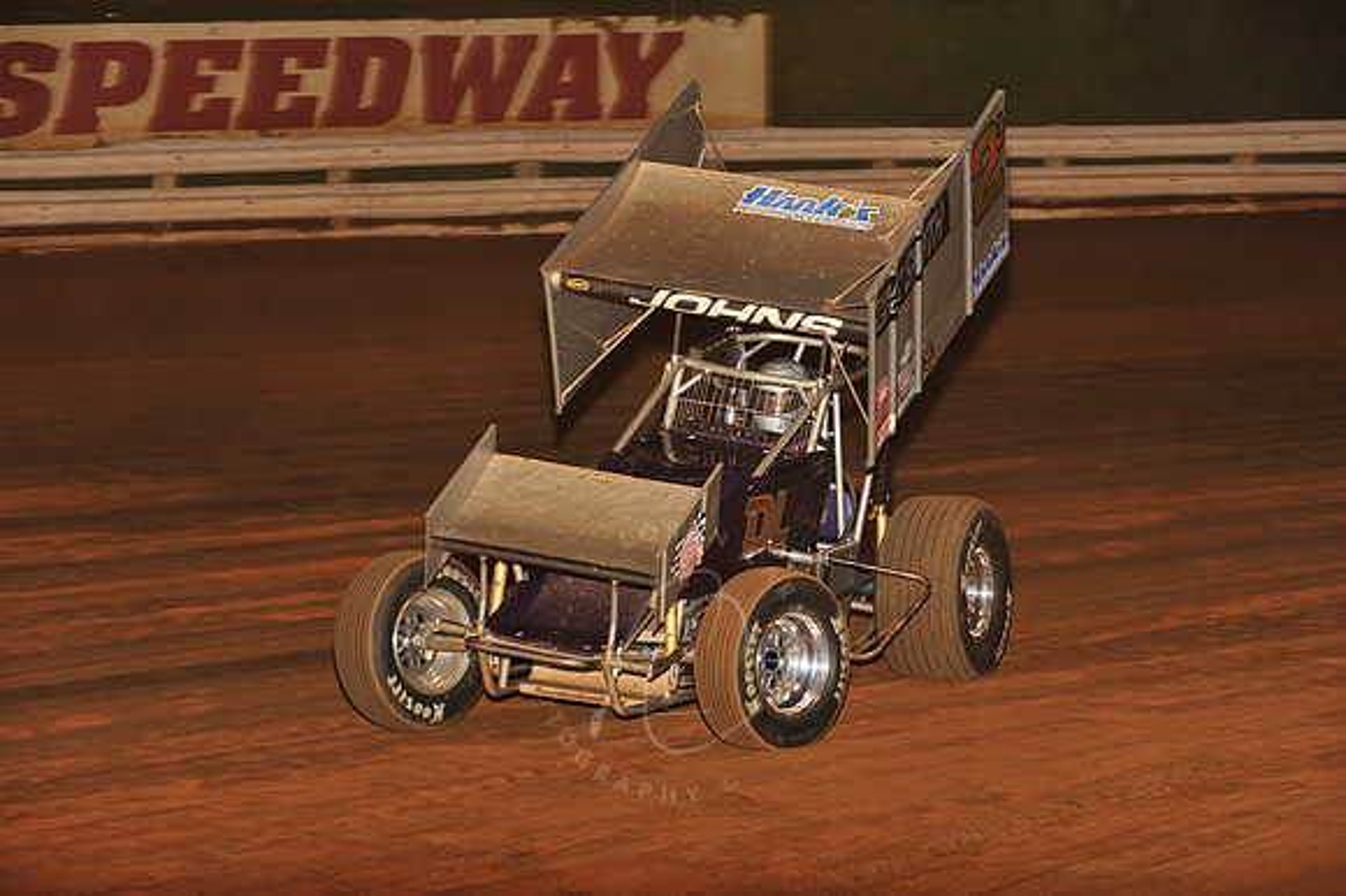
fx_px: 4185
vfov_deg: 12.2
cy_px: 448
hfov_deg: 18.3
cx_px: 673
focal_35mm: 112
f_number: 6.3
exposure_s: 1/320
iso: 800
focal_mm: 112
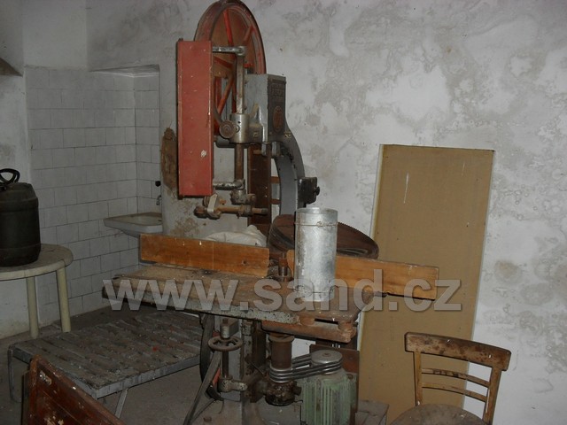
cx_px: 284
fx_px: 573
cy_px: 212
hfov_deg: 52.6
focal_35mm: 35
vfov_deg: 40.7
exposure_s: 1/45
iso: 200
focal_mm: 6.3
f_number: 3.2
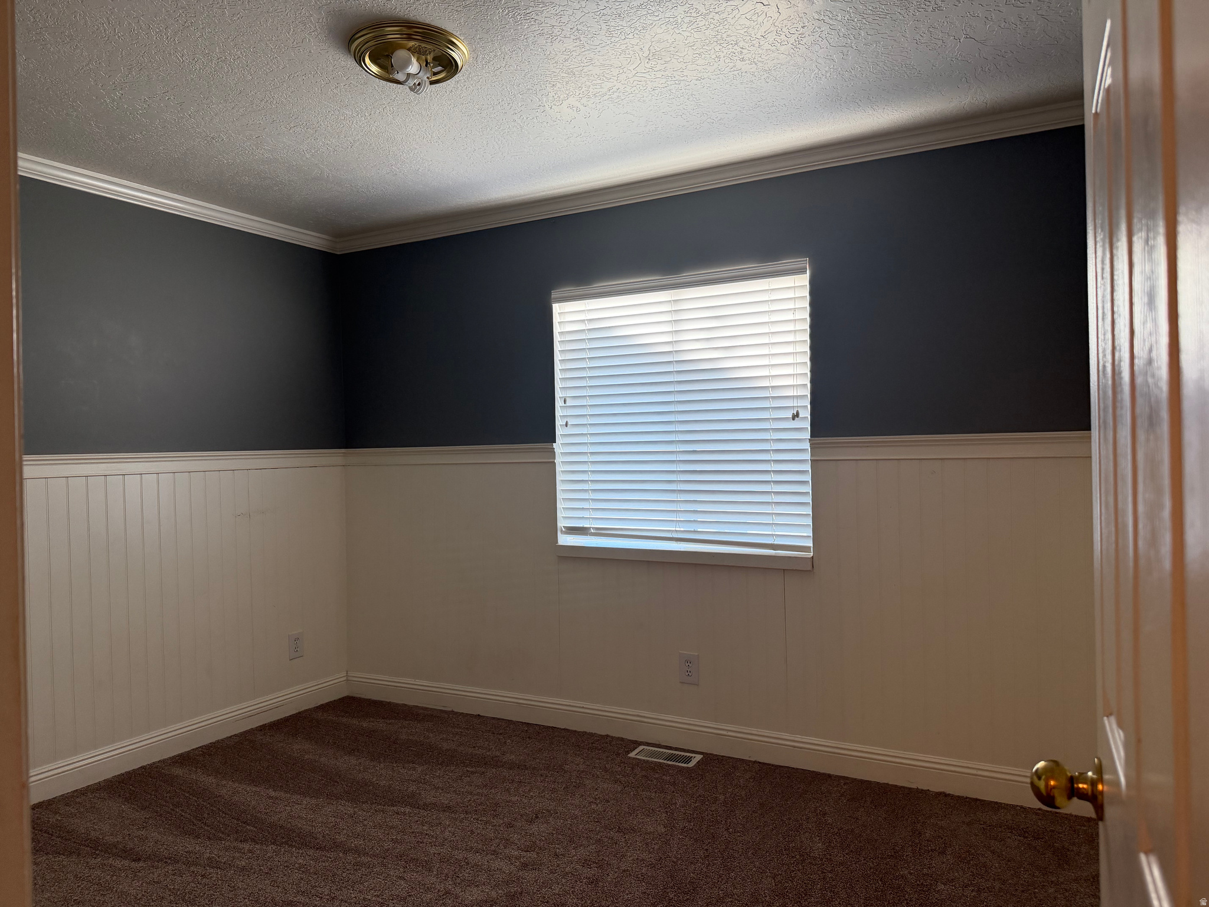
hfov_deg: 71.6
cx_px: 604
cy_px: 454
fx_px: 838
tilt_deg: -0.7
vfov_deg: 56.8
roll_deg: +1.0
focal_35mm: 24
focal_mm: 6.76
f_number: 1.78
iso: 250
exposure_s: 1/120
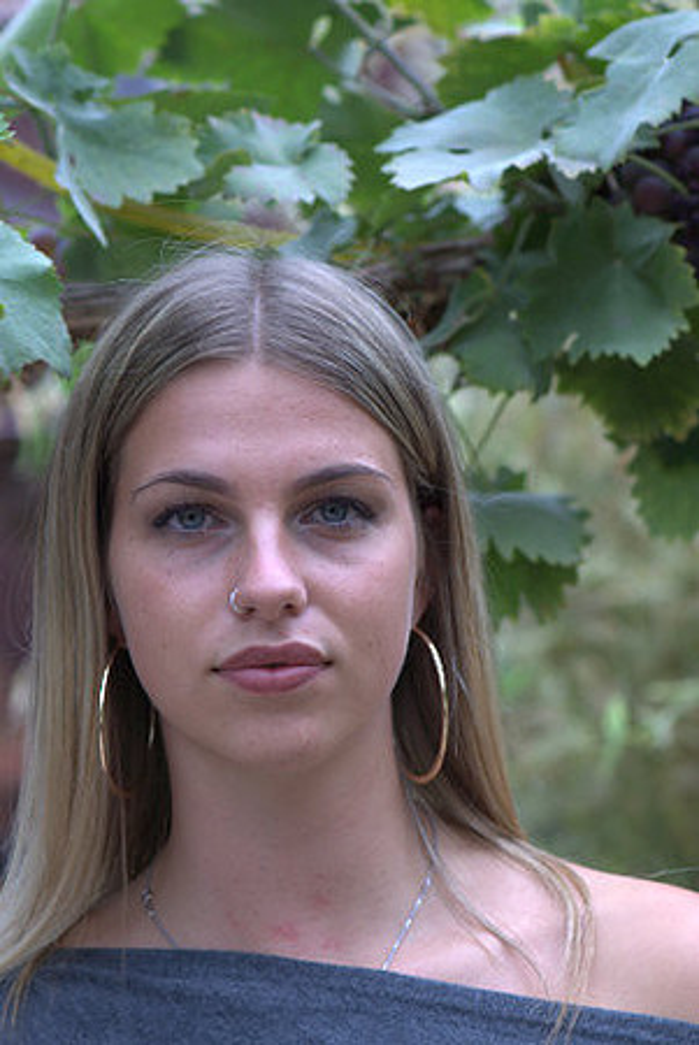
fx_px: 4358
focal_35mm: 150
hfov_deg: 9.2
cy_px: 522
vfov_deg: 13.7
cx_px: 350
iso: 100
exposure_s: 1/200
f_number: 4
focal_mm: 100
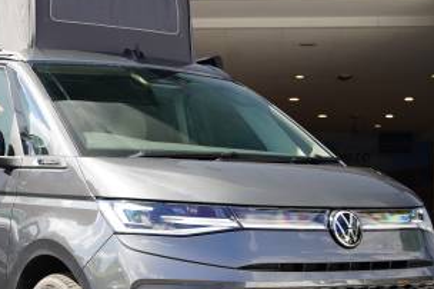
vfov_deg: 16.7
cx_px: 141
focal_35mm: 81
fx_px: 981
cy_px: 172
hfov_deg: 24.8
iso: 100
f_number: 5
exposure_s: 1/100
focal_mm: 38.7
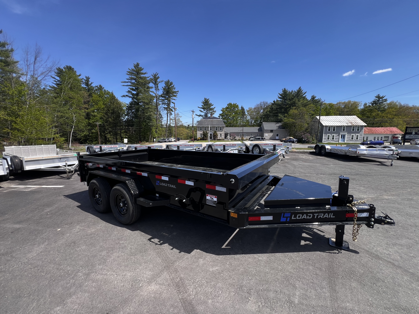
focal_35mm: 13
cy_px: 157
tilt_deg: -7.6
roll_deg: +2.3
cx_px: 210
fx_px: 157
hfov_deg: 106.2
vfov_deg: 89.9
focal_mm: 1.57
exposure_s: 1/564
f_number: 1.8
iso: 32
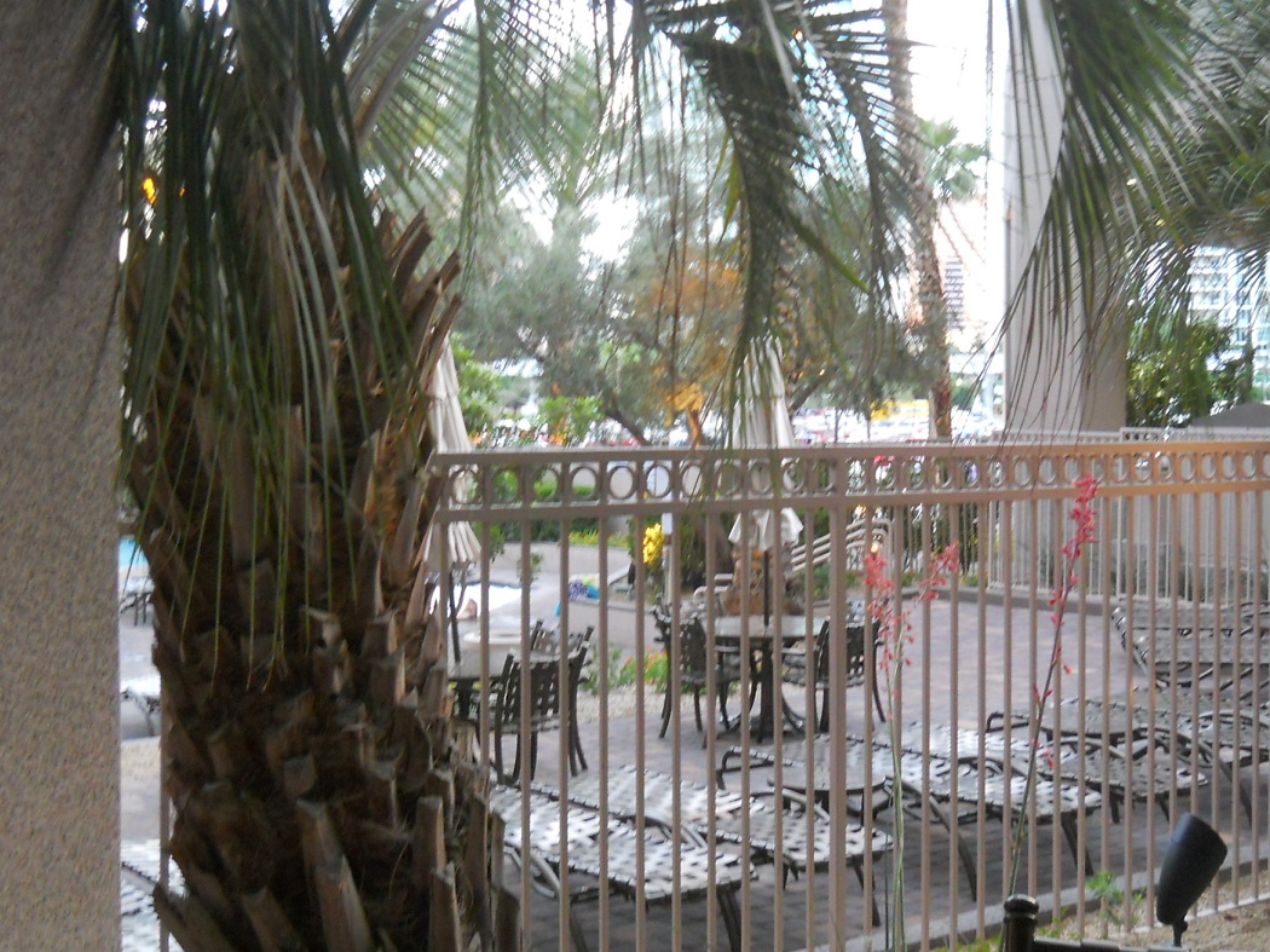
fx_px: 1761
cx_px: 715
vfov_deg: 30.2
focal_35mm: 48
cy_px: 507
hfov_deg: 39.6
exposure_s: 1/30
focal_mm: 6.72
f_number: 3.1
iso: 400
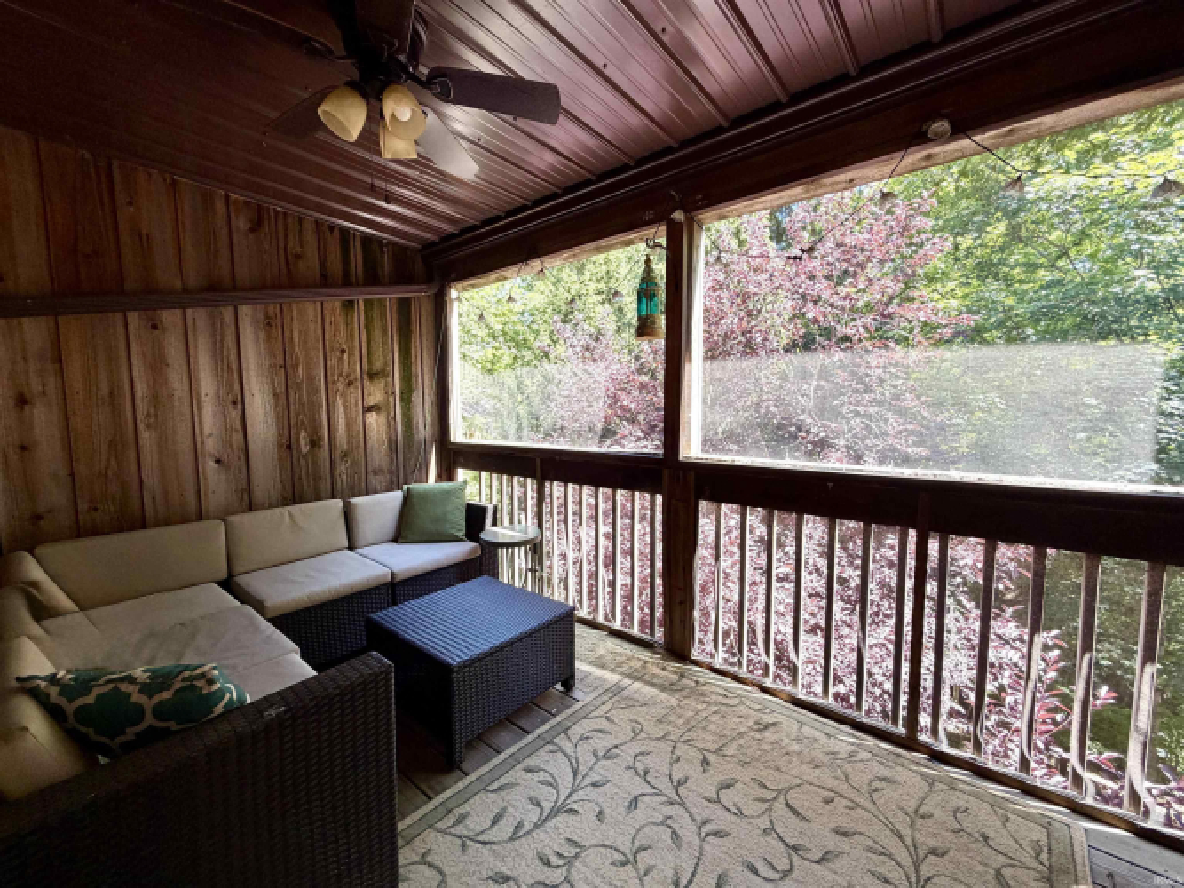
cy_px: 444
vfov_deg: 85.7
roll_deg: -0.4
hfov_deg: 102.1
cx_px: 592
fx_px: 479
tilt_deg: -4.9
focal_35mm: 14
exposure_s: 1/121
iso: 125
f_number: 2.2
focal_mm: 2.22
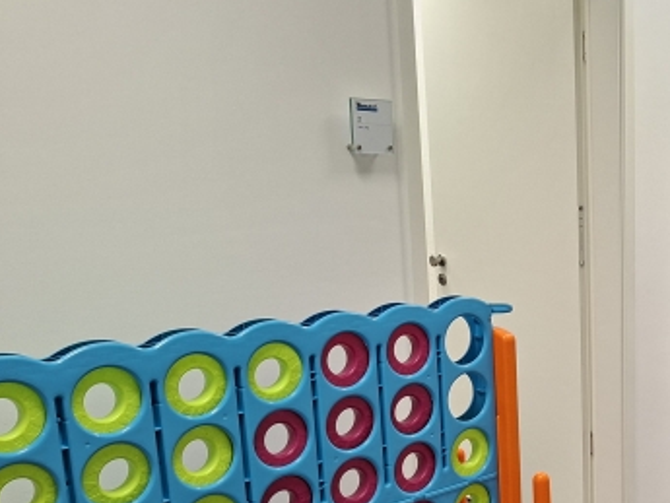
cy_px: 381
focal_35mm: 50
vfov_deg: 28.7
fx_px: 968
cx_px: 639
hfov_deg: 35.3
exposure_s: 1/100
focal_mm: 5.54
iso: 160
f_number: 1.8
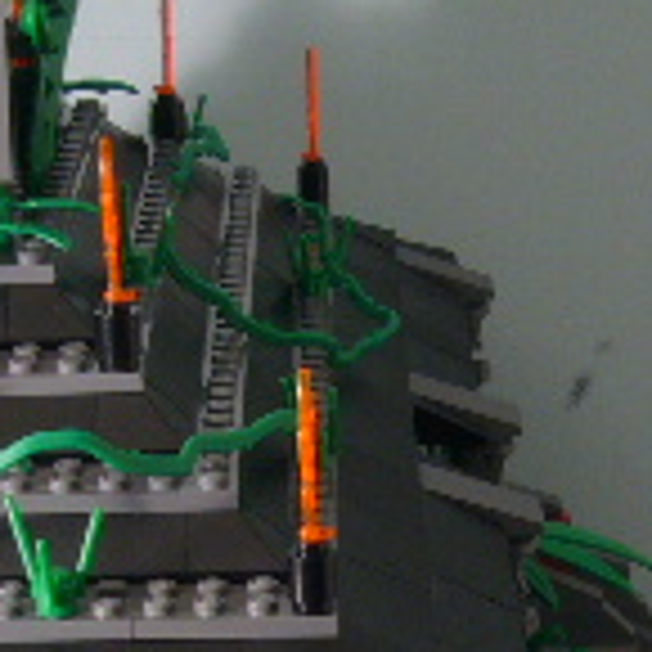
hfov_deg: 12.7
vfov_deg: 12.6
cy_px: 665
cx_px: 481
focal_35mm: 137
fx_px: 2919
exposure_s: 1/30
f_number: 2.8
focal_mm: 5.8
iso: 100
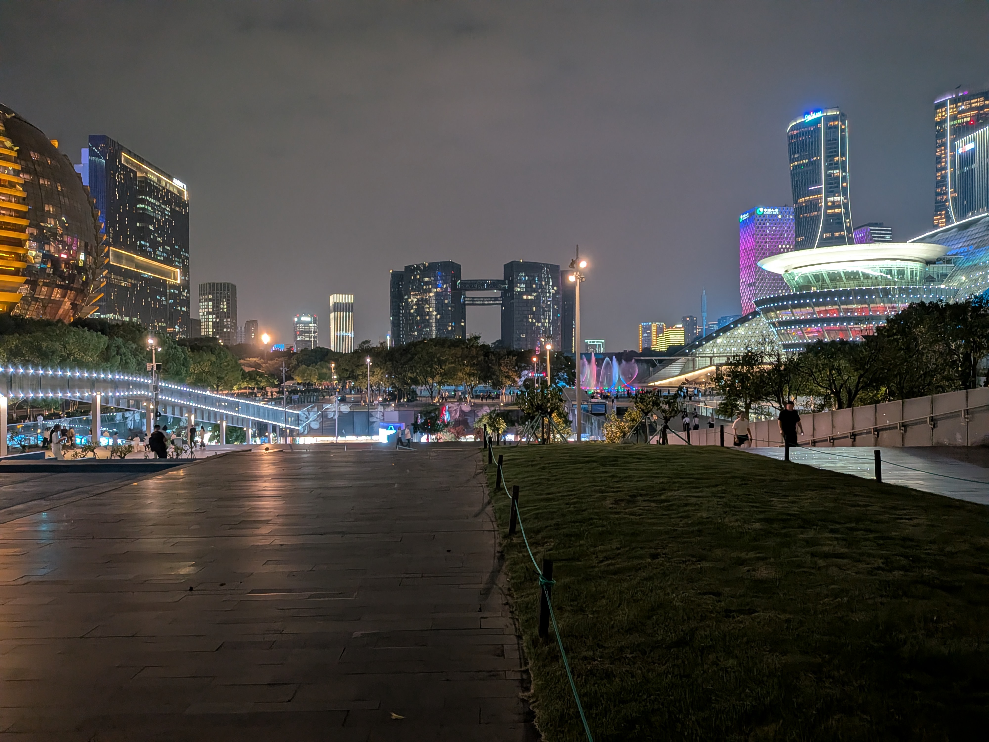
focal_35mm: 24
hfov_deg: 71.6
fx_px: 686
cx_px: 494
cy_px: 371
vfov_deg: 56.8
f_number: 1.7
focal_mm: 4.53
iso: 252
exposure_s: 1/25
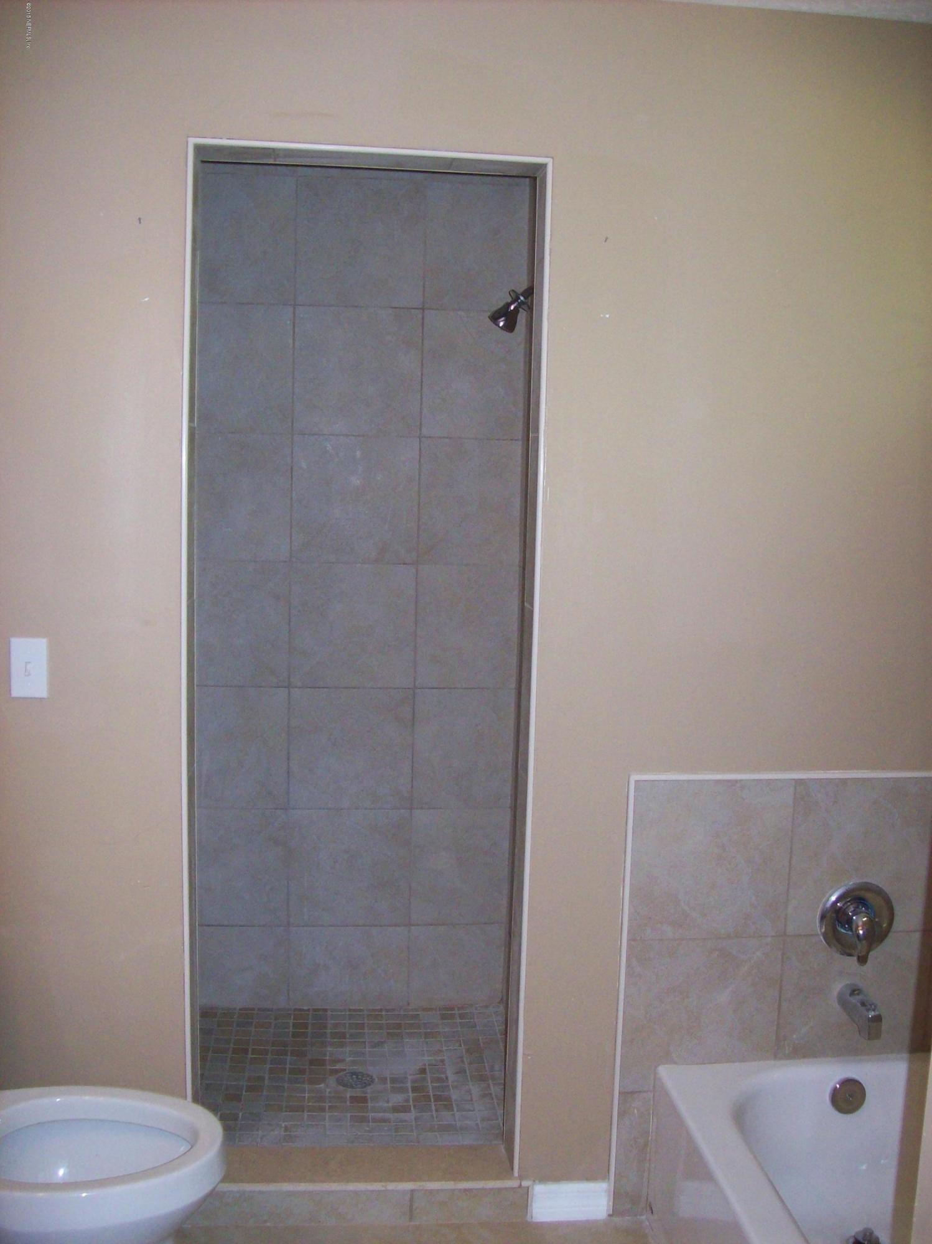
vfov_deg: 51.4
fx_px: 1293
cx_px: 466
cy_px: 622
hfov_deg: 39.6
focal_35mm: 36
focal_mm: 6
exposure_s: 1/64
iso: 200
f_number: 2.7
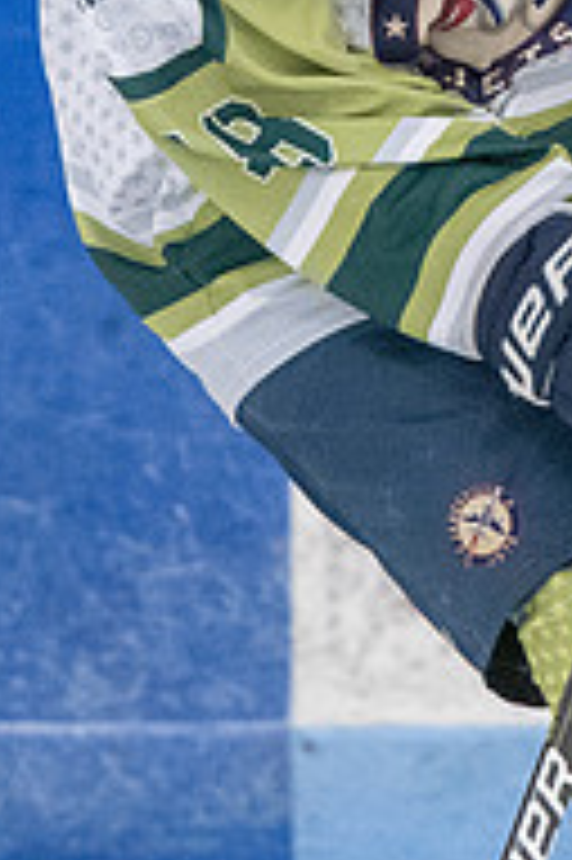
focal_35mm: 1326
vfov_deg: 1.6
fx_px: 31658
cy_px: -253
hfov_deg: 1.0
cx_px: 467
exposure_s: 1/800
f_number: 3.5
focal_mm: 200
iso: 2000
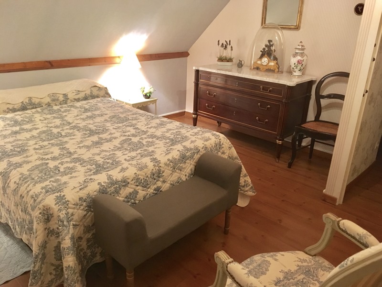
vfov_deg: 48.2
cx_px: 191
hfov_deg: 61.7
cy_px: 144
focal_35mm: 29
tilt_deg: -20.8
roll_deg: -2.7
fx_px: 320
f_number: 2.2
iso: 400
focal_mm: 4.15
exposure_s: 1/17
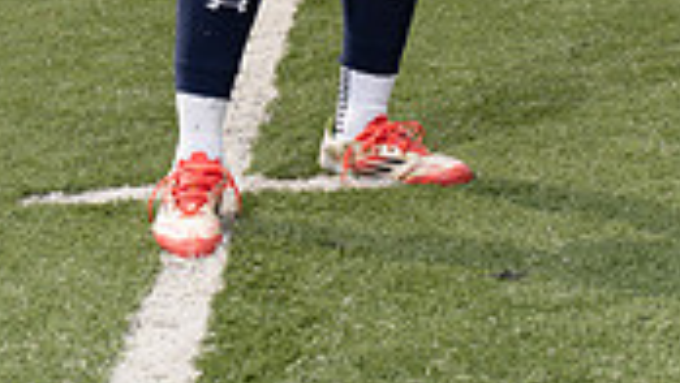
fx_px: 2940
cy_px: -461
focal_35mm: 163
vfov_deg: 7.1
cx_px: 344
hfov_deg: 13.2
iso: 100
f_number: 8
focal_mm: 60
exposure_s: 1/250
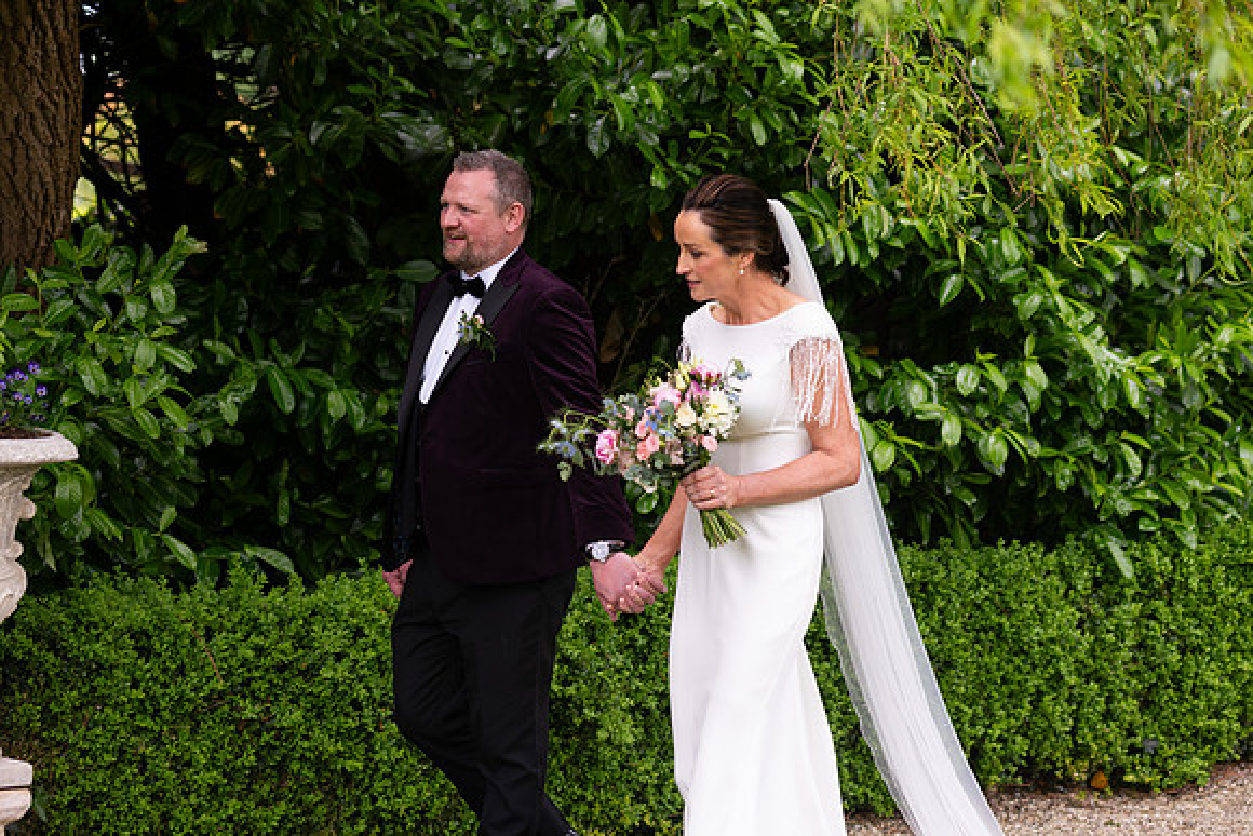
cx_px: 626
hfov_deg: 19.5
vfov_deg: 13.0
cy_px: 418
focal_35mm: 105
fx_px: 3655
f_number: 3.5
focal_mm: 105
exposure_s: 1/200
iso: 250
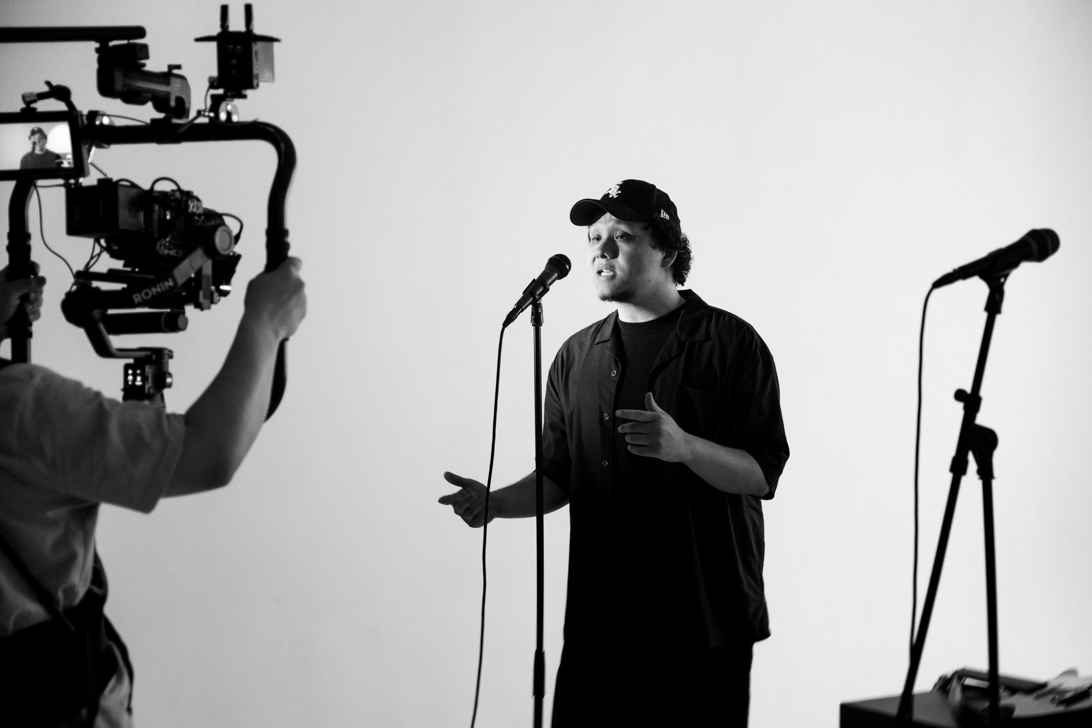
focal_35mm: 61
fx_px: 1854
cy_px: 389
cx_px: 593
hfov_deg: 32.8
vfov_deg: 22.2
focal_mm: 56.3
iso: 1600
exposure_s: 1/200
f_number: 2.8
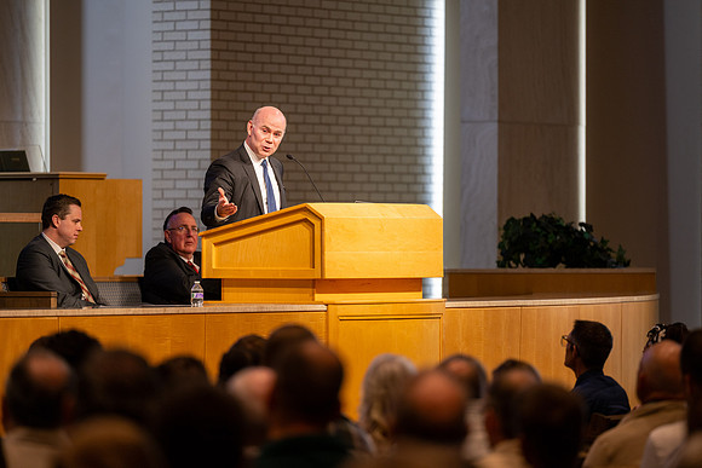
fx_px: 3901
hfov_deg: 10.3
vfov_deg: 6.9
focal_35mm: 200
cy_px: 234
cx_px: 351
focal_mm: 200
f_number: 2.8
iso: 400
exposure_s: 1/125
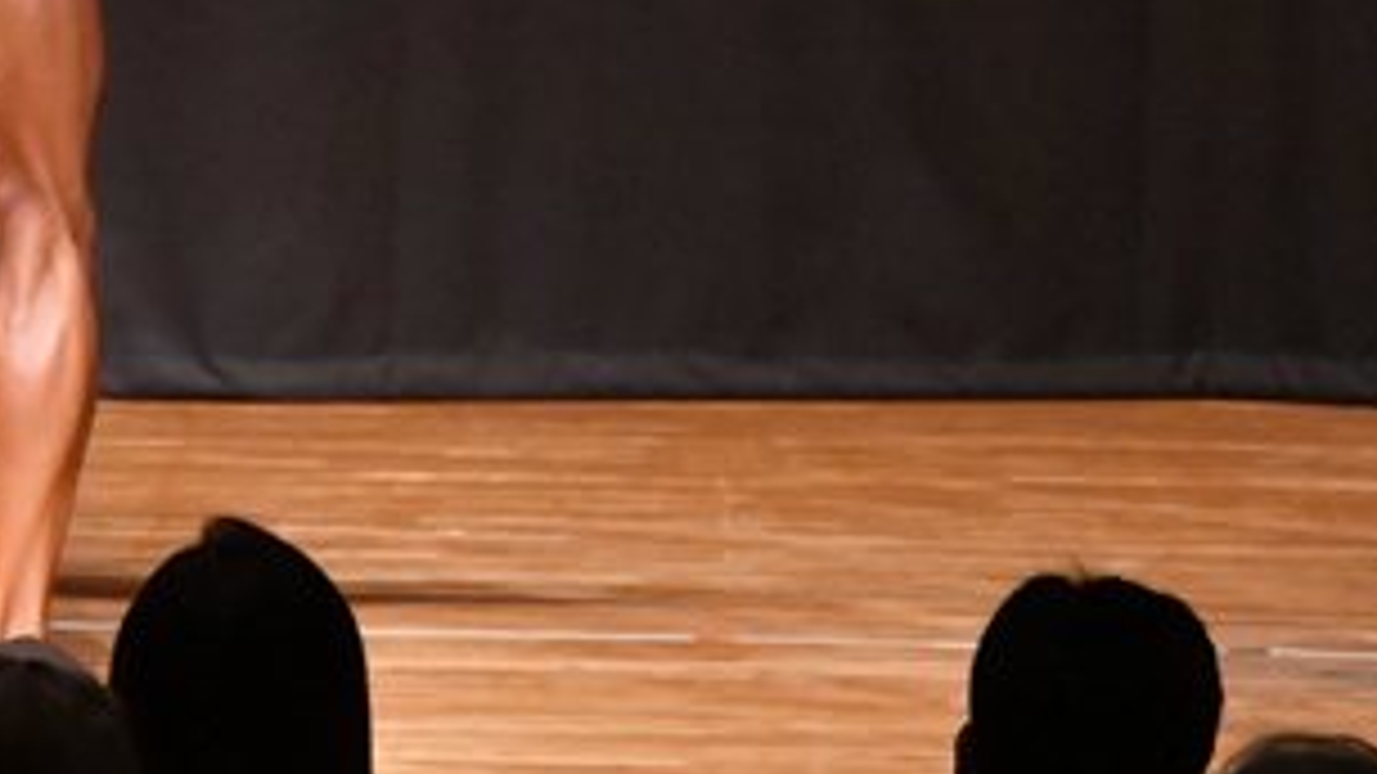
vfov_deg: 1.8
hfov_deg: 3.2
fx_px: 24715
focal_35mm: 677
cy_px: -284
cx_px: -16
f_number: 5.6
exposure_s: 1/400
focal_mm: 170
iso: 12800
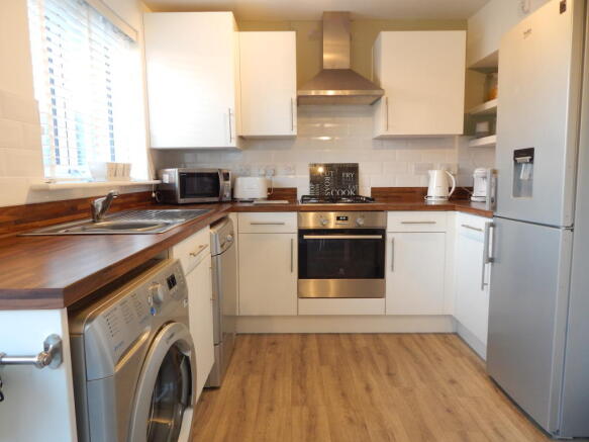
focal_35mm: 23
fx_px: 391
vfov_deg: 58.9
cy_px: 221
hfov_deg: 73.9
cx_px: 294
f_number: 3
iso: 220
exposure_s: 1/30
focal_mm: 4
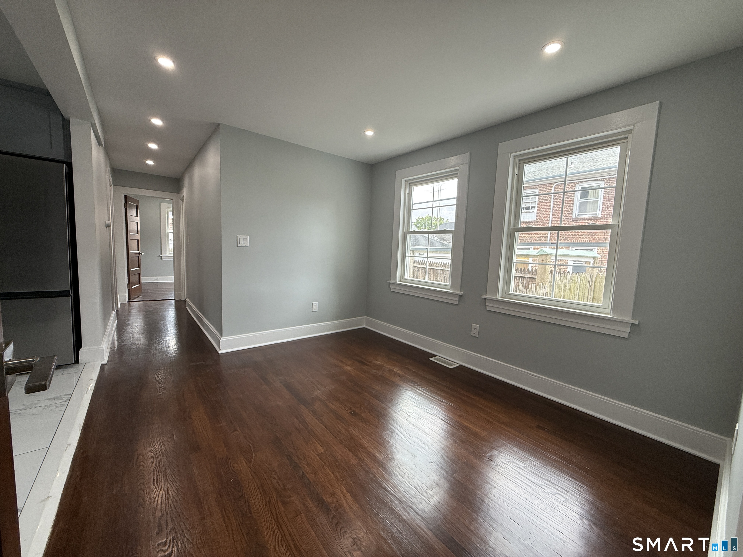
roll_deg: -2.0
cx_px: 372
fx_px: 300
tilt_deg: -5.6
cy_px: 278
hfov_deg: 102.1
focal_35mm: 14
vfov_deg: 85.7
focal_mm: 2.22
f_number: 2.2
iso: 80
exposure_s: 1/120
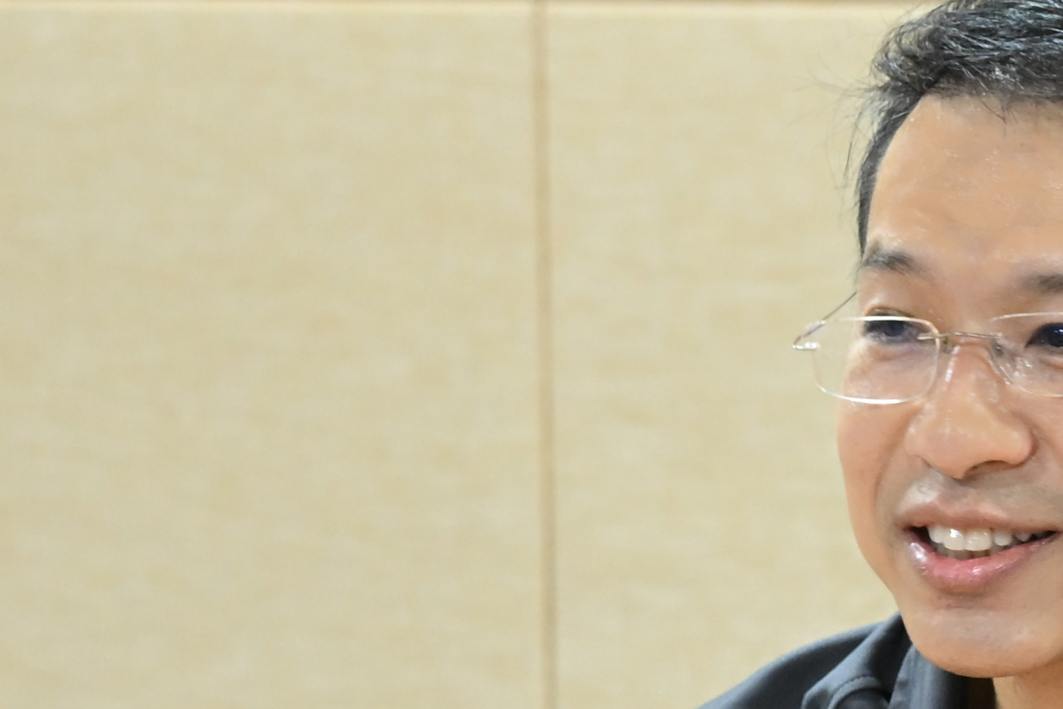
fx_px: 13582
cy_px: 1054
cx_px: 965
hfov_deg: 4.5
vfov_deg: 3.0
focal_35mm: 460
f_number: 5.6
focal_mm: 120
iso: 3200
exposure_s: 1/40
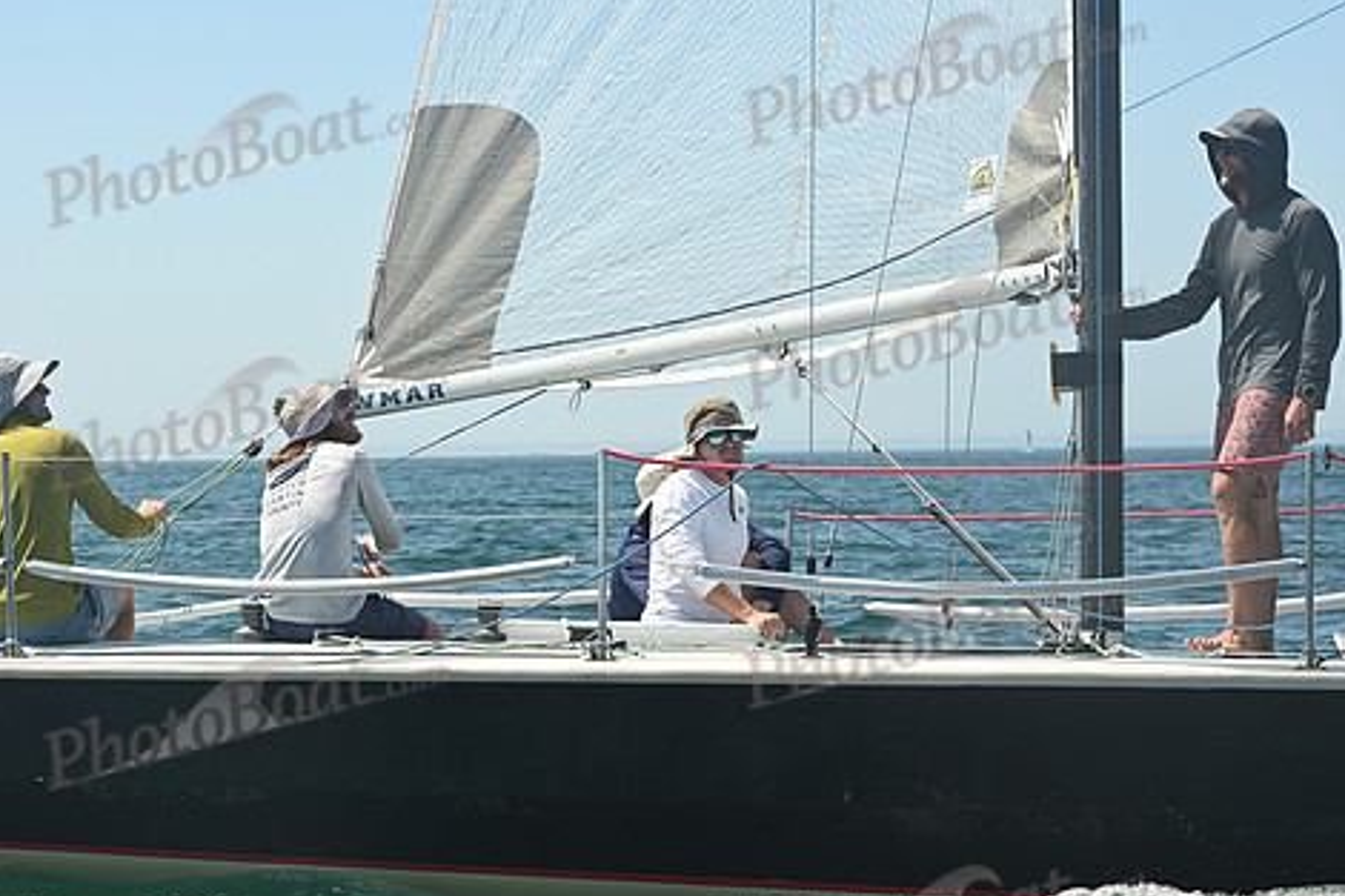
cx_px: 598
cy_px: 525
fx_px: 3921
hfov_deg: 19.5
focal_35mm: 105
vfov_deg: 13.0
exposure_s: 1/1000
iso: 320
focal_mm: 85
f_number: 8
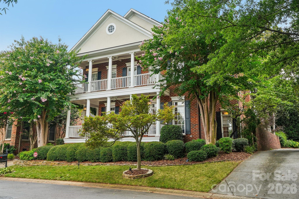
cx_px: 150
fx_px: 249
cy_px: 100
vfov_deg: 43.6
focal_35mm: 30
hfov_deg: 61.9
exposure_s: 1/30
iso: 160
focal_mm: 20
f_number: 8
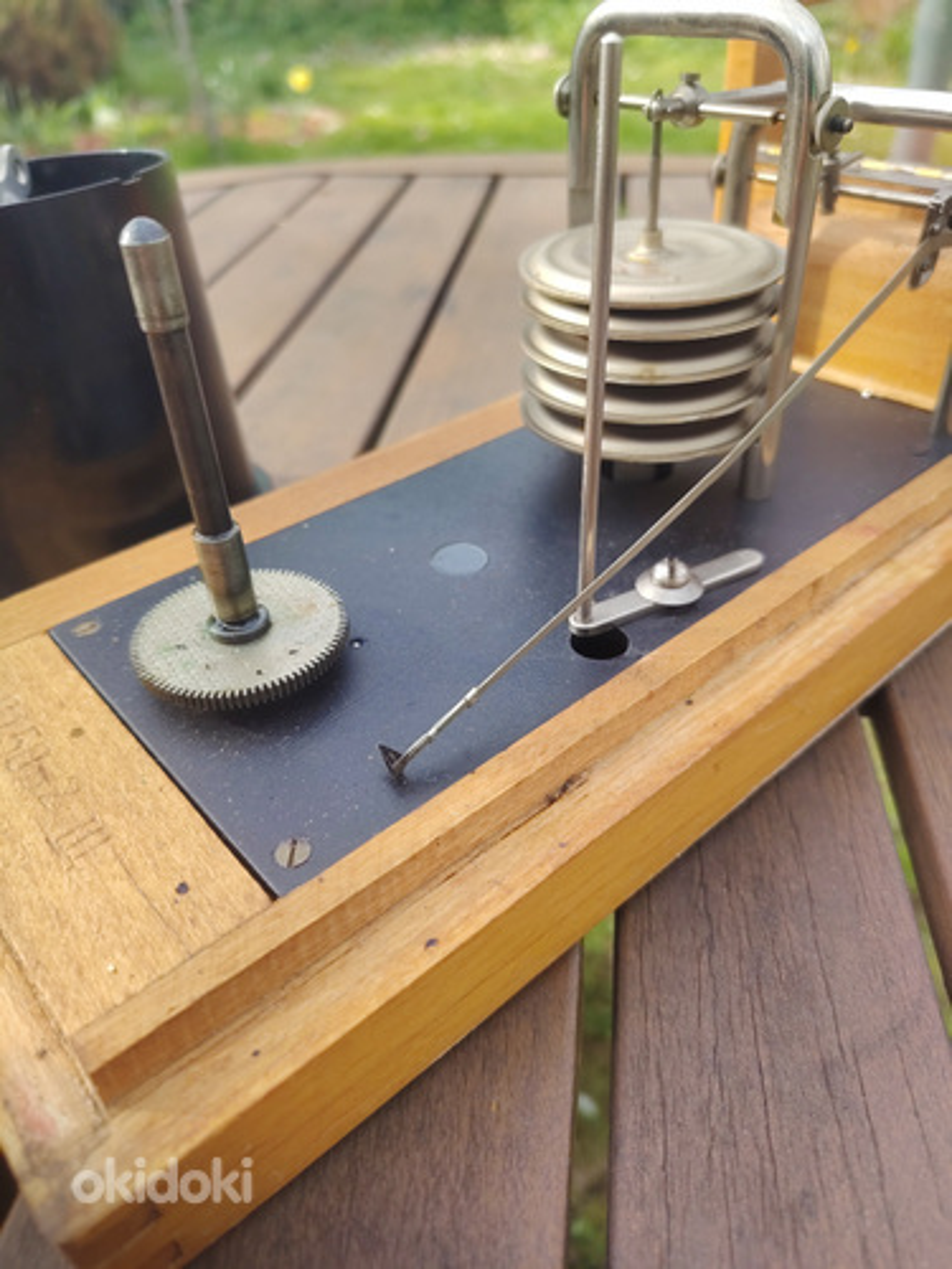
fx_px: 880
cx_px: 476
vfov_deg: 71.6
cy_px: 634
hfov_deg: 56.8
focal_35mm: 24
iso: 100
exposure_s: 1/137
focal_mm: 5.25
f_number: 1.75
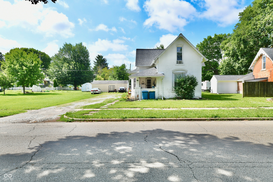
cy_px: 91
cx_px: 136
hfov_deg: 73.7
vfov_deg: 53.1
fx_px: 182
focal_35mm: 24
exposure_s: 1/500
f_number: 11
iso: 640
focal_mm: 24
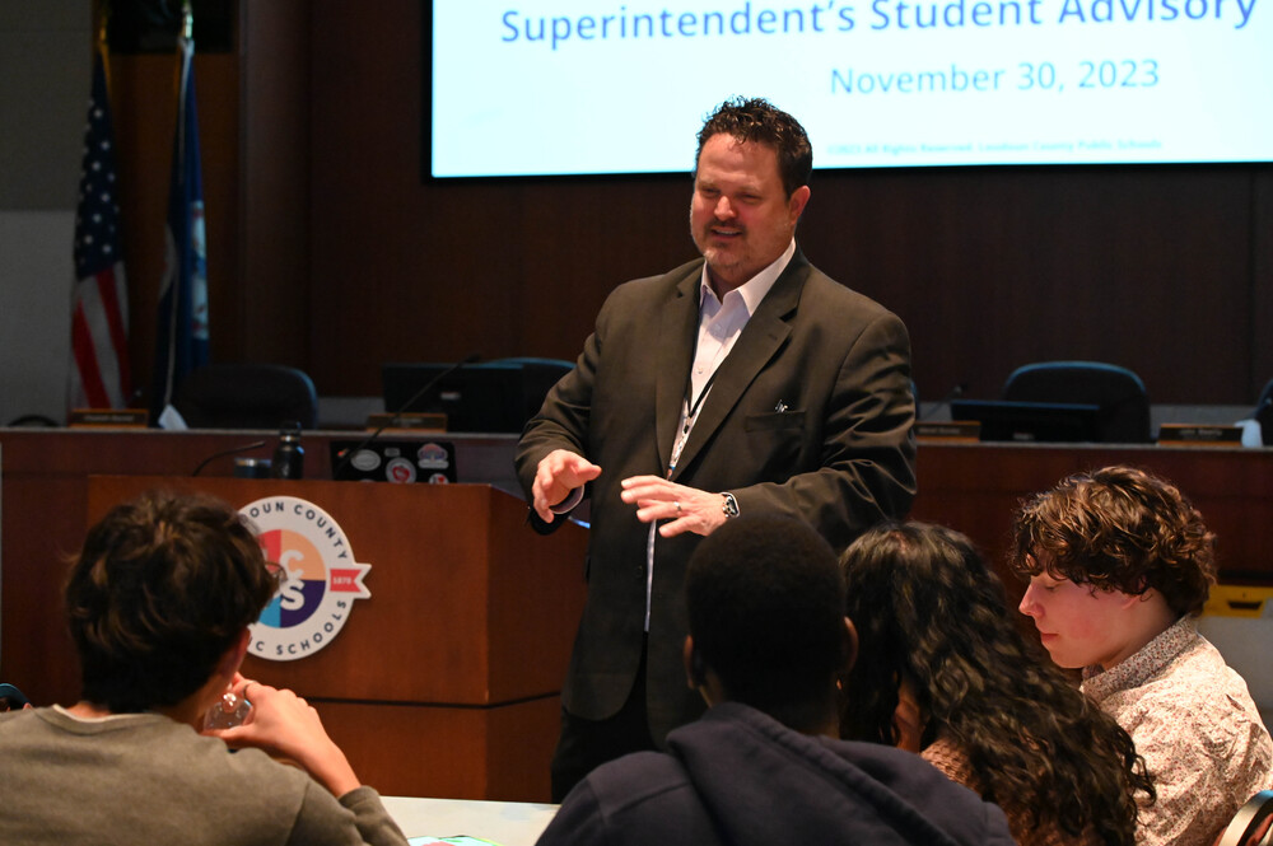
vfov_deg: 13.7
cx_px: 636
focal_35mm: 100
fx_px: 3533
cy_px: 423
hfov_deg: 20.4
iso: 12800
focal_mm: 100
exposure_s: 1/160
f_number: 6.3
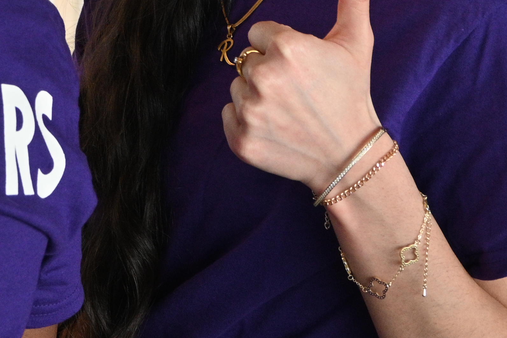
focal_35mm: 121
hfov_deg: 16.8
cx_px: 81
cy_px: 4
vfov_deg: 11.2
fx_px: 1701
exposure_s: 1/125
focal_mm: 23
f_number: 4.2
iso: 900
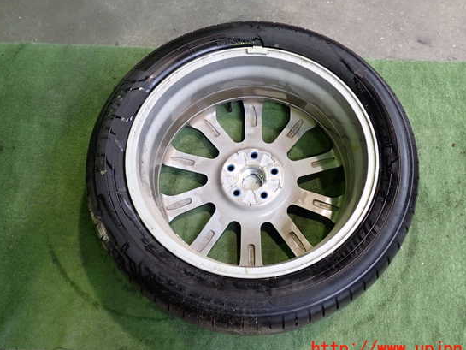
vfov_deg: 43.0
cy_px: 168
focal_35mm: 33
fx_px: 444
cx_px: 248
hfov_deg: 55.3
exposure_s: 1/40
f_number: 2.3
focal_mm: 5.4
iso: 320
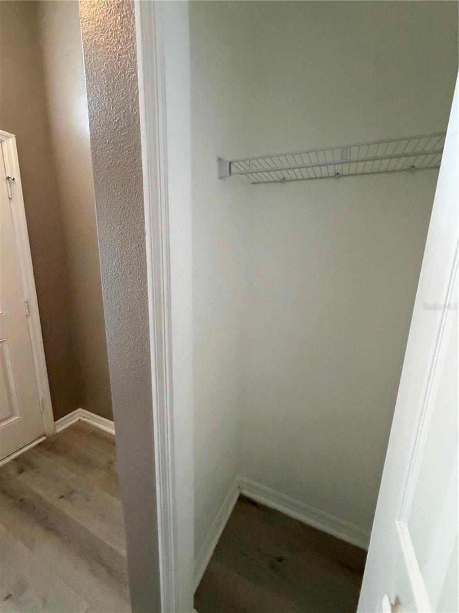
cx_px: 230
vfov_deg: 102.1
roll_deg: -2.8
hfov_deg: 85.7
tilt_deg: -12.5
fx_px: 248
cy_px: 306
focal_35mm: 14
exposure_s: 1/60
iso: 500
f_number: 2.2
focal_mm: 2.22
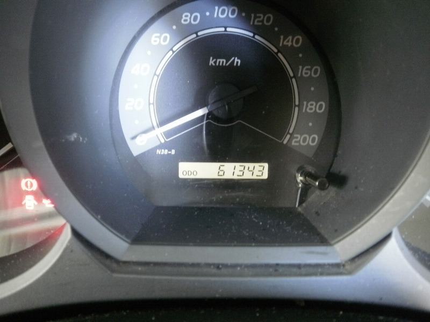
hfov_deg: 58.4
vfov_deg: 45.4
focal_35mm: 31
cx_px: 215
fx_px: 385
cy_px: 161
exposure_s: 1/4
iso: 400
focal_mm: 5.45
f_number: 2.9
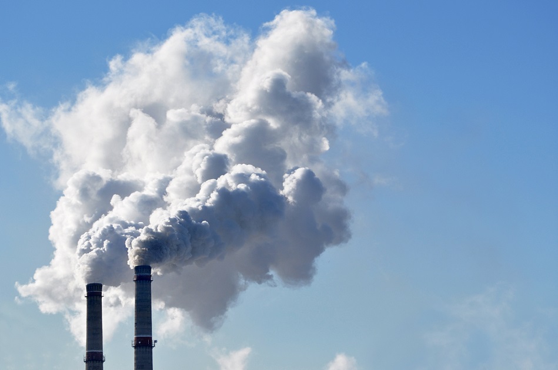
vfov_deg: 7.5
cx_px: 279
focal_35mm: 183
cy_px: 185
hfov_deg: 11.3
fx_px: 2833
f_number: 6.7
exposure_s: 1/1500
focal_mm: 122
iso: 200
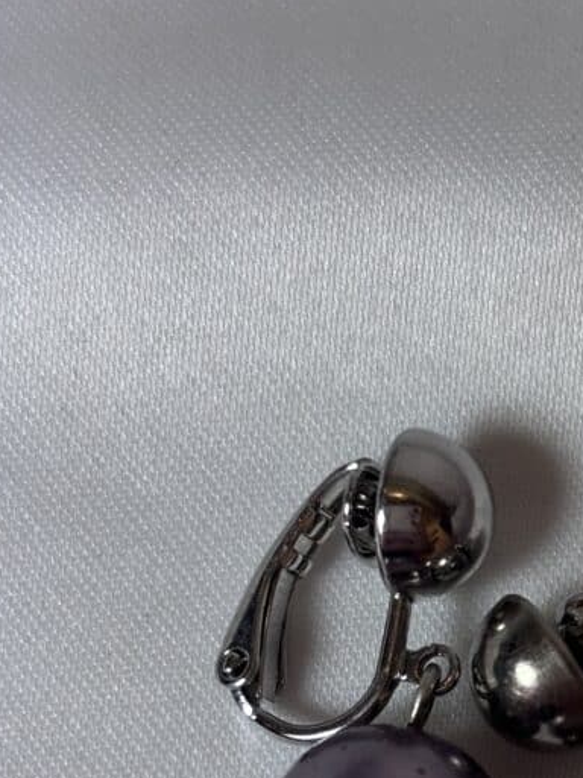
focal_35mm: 104
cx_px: 518
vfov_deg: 18.5
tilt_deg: -81.5
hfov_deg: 14.1
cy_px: 738
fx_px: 2335
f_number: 1.6
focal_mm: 5.96
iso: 32
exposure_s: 1/242
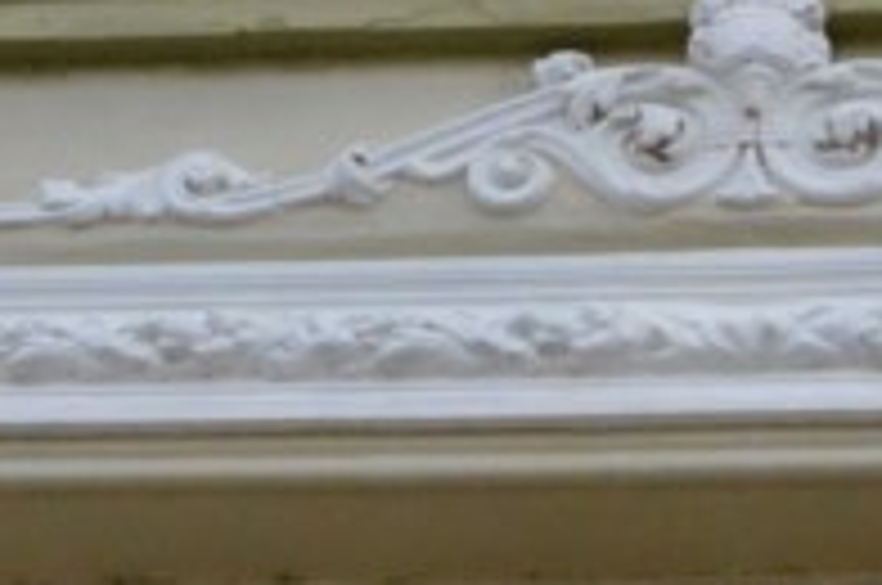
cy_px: -68
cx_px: 788
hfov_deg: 19.6
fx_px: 2510
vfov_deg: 13.0
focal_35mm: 103
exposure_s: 1/1600
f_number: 20
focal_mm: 21
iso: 6400
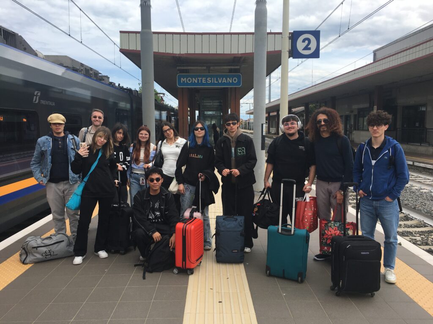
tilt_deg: -5.6
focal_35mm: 29
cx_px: 216
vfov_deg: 48.2
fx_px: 363
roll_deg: +0.0
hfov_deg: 61.7
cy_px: 162
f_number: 2.2
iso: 25
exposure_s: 1/1183
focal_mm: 4.15
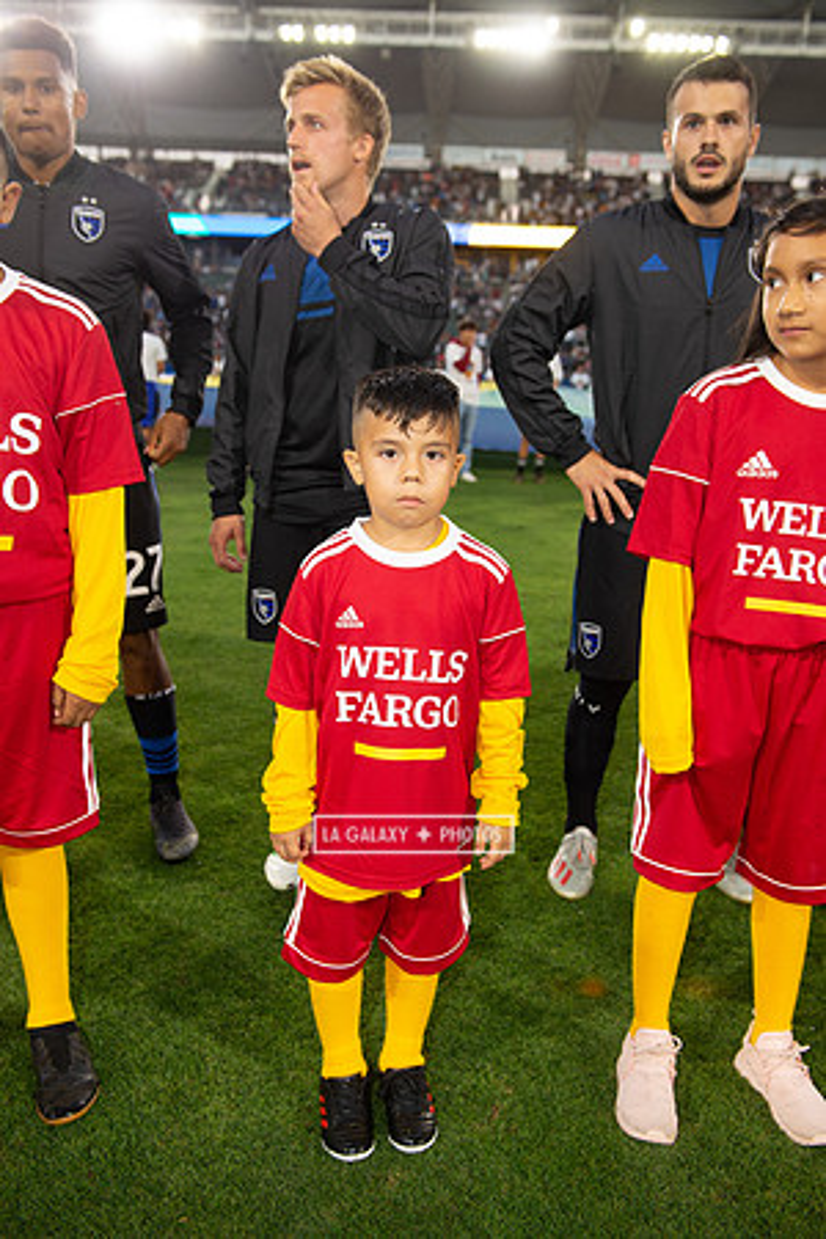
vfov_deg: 58.7
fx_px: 1101
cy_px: 620
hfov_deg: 41.1
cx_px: 413
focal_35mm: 32
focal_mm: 32
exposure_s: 1/160
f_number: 4
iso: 640
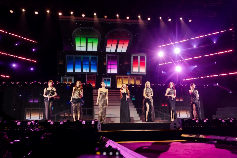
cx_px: 118
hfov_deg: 60.3
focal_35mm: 31
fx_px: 204
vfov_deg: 42.3
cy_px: 79
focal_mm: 31
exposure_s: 1/200
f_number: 4
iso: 800
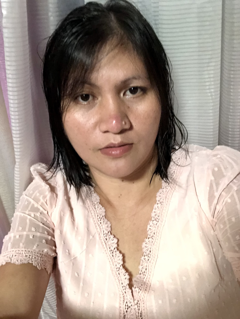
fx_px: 295
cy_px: 160
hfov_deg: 44.2
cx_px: 120
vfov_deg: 56.8
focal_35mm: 32
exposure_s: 1/20
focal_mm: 2.87
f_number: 2.2
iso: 500
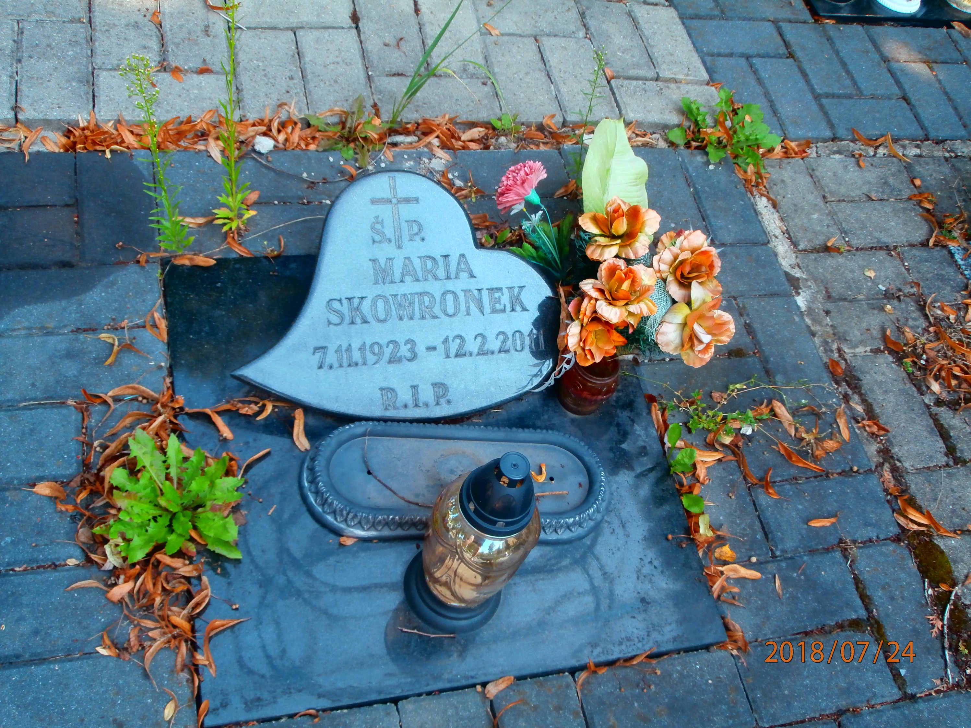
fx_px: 1066
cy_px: 364
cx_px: 486
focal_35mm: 38
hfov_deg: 49.0
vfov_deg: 37.7
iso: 100
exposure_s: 1/100
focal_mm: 6.67
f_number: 3.9
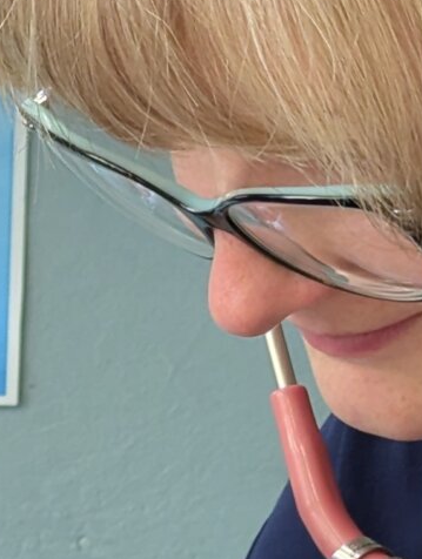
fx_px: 4179
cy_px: 903
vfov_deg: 7.5
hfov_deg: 5.7
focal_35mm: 258
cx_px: -388
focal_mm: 6.81
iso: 63
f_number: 1.85
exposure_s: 1/41
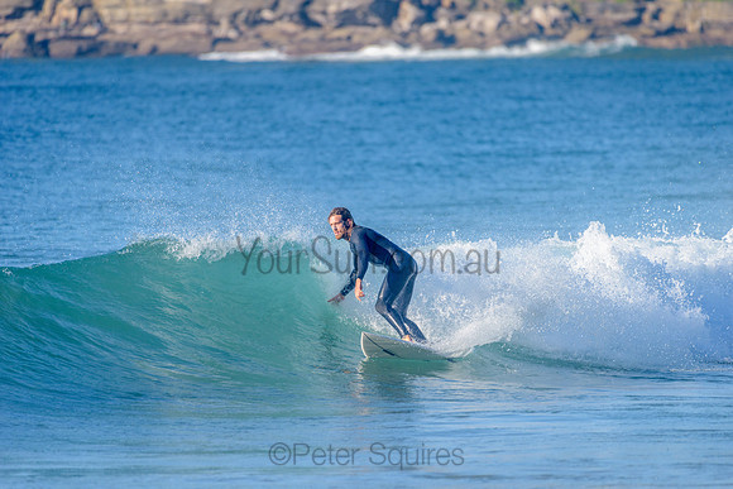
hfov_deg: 4.1
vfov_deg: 2.7
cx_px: 366
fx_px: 10188
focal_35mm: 500
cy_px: 244
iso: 320
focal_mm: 500
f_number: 5.6
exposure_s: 1/2000
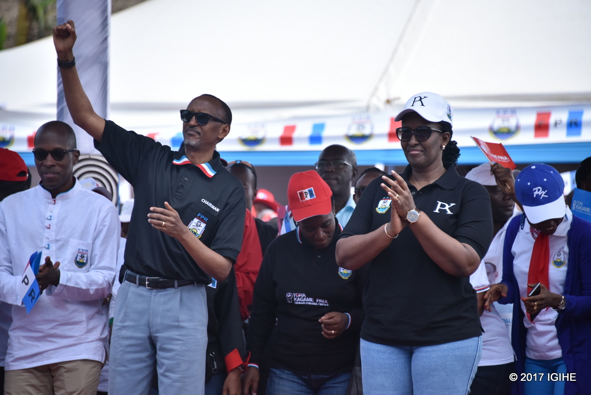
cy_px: 198
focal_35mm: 230
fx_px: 3778
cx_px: 296
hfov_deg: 8.9
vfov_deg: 6.0
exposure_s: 1/1600
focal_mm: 230
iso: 1000
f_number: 5.6
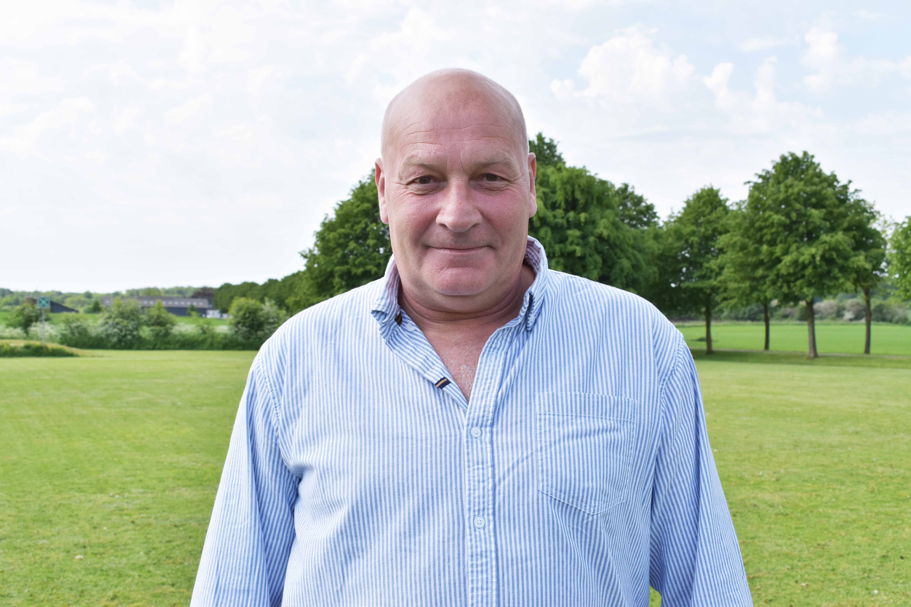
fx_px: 1063
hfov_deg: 46.4
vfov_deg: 31.9
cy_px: 304
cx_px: 456
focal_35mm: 42
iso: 200
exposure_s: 1/400
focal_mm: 28
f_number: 10
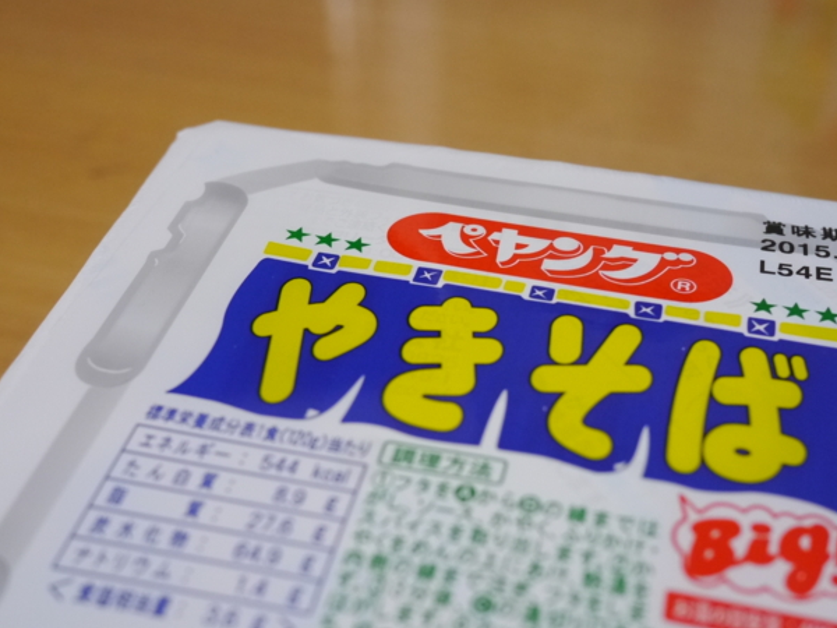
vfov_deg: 30.2
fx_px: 1161
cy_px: 352
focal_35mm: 48
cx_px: 477
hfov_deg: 39.6
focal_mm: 20
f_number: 4
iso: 1600
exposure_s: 1/40
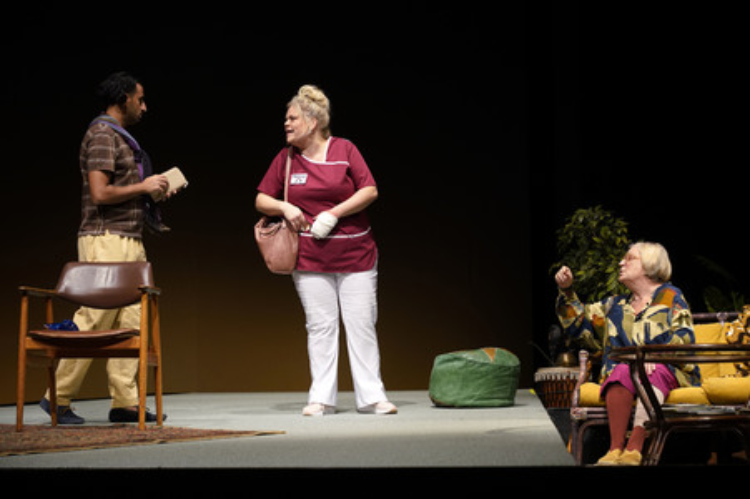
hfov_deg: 26.7
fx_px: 1582
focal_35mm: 76
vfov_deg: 17.9
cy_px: 250
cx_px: 375
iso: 1600
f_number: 5.6
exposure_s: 1/200
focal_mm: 76
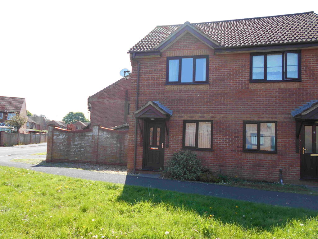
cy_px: 120
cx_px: 159
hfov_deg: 67.3
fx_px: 239
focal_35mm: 26
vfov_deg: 53.1
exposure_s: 1/320
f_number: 3.2
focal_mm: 4.6
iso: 80
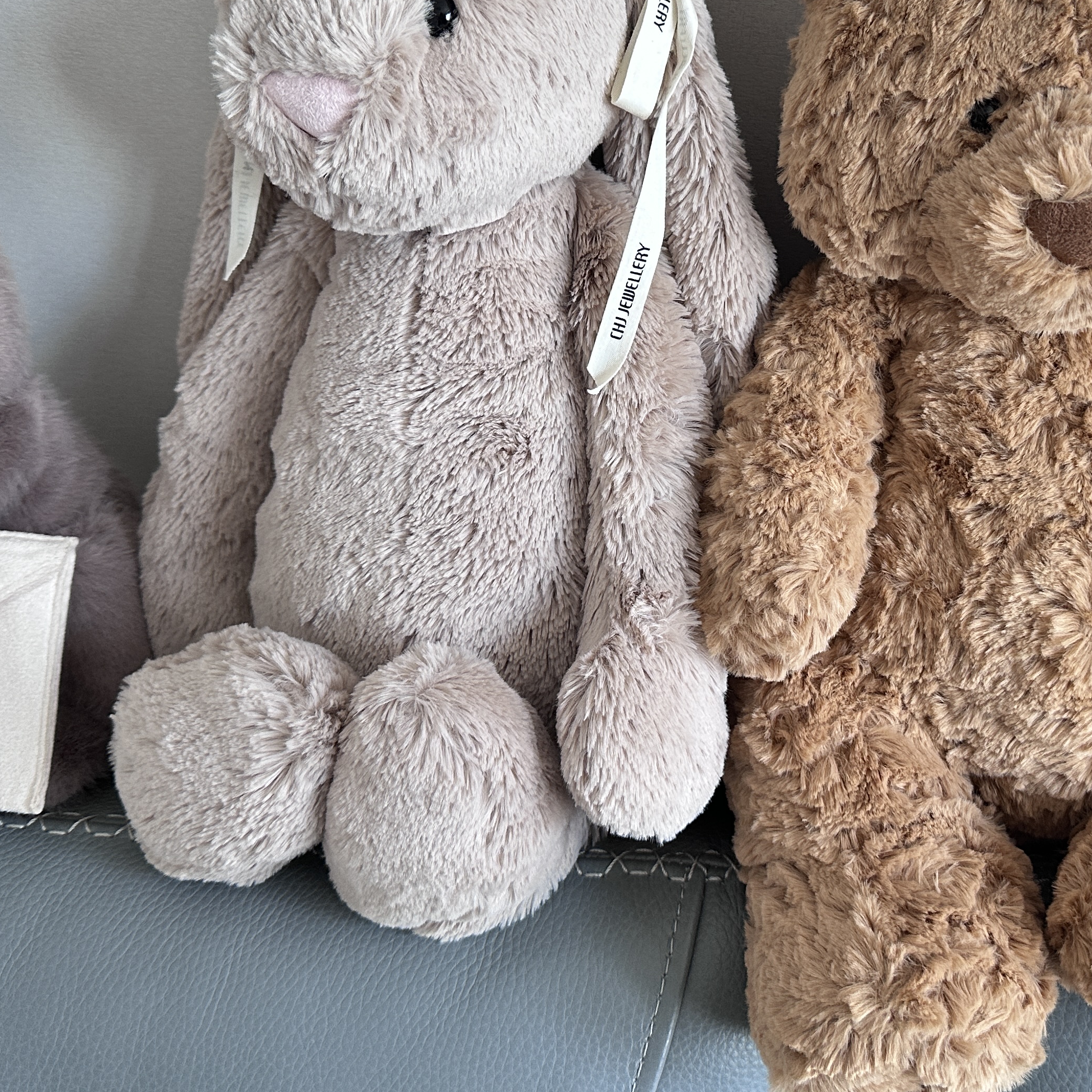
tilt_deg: -29.0
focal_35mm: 41
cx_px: 692
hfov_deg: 40.6
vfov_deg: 40.6
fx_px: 1463
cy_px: 408
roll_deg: -1.7
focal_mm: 6.86
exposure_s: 1/63
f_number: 1.78
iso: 250
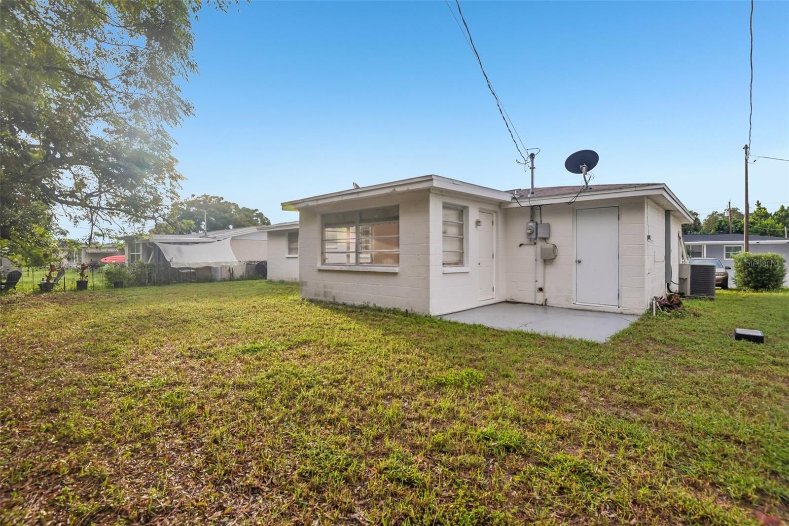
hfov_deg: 96.7
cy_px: 263
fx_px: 351
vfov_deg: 73.7
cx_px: 394
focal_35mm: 16
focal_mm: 16
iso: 400
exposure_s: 1/250
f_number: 8
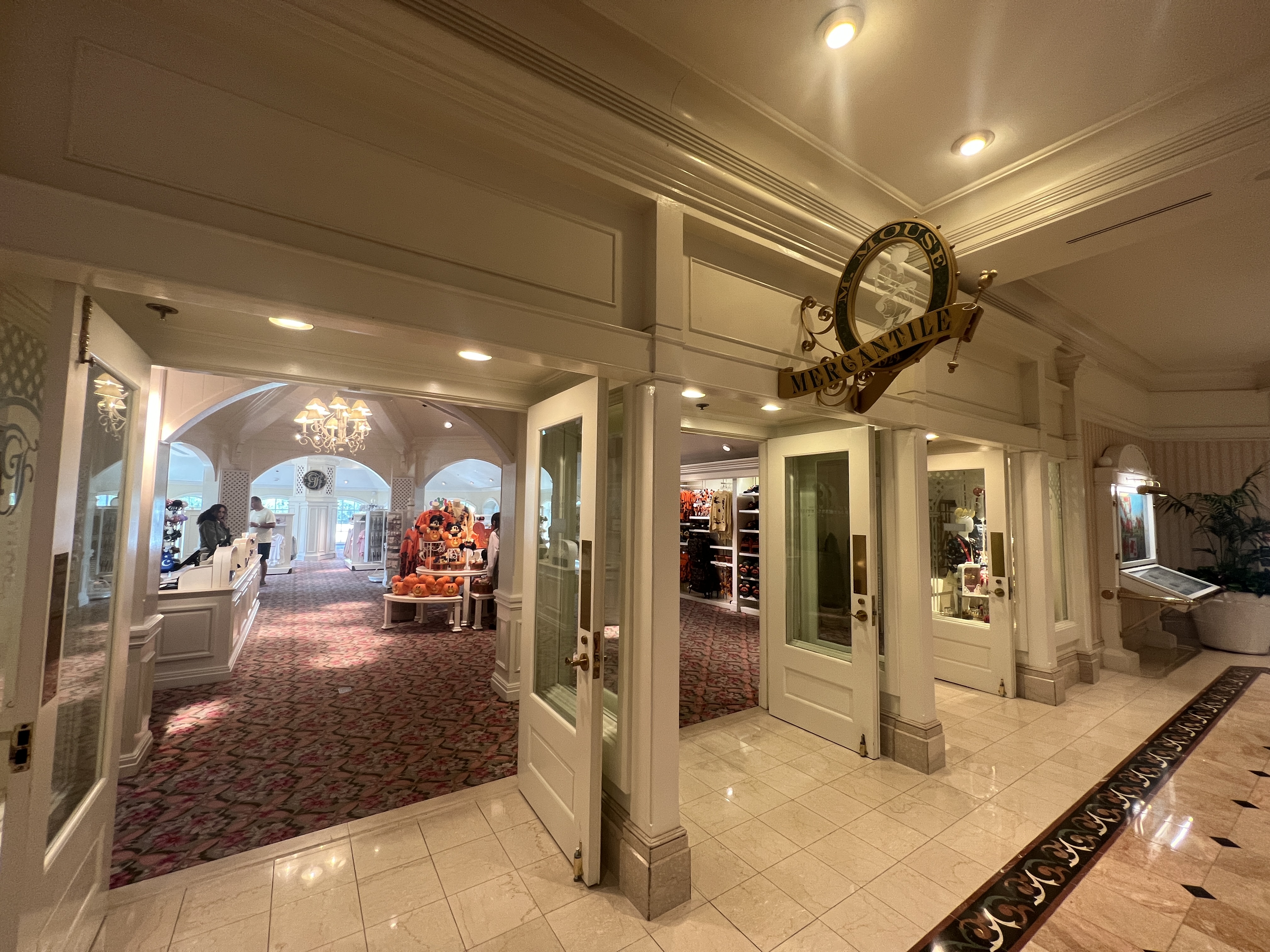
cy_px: 476
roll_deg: -0.6
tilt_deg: +3.5
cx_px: 635
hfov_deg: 106.2
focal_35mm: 13
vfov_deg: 89.9
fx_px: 477
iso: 160
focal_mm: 1.57
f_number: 1.8
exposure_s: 1/60
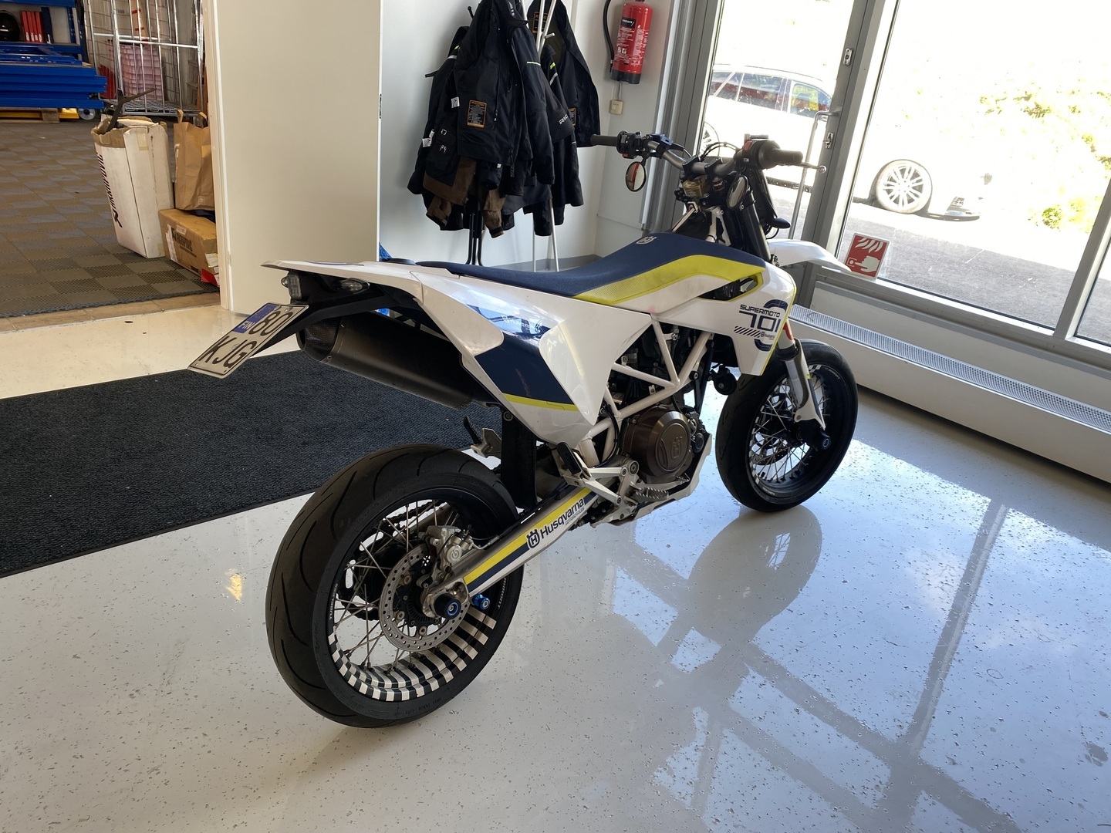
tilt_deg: -25.0
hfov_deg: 67.3
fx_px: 834
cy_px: 416
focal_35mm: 26
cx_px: 556
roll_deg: -6.2
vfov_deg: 53.1
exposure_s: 1/100
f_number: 1.8
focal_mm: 4.25
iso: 32
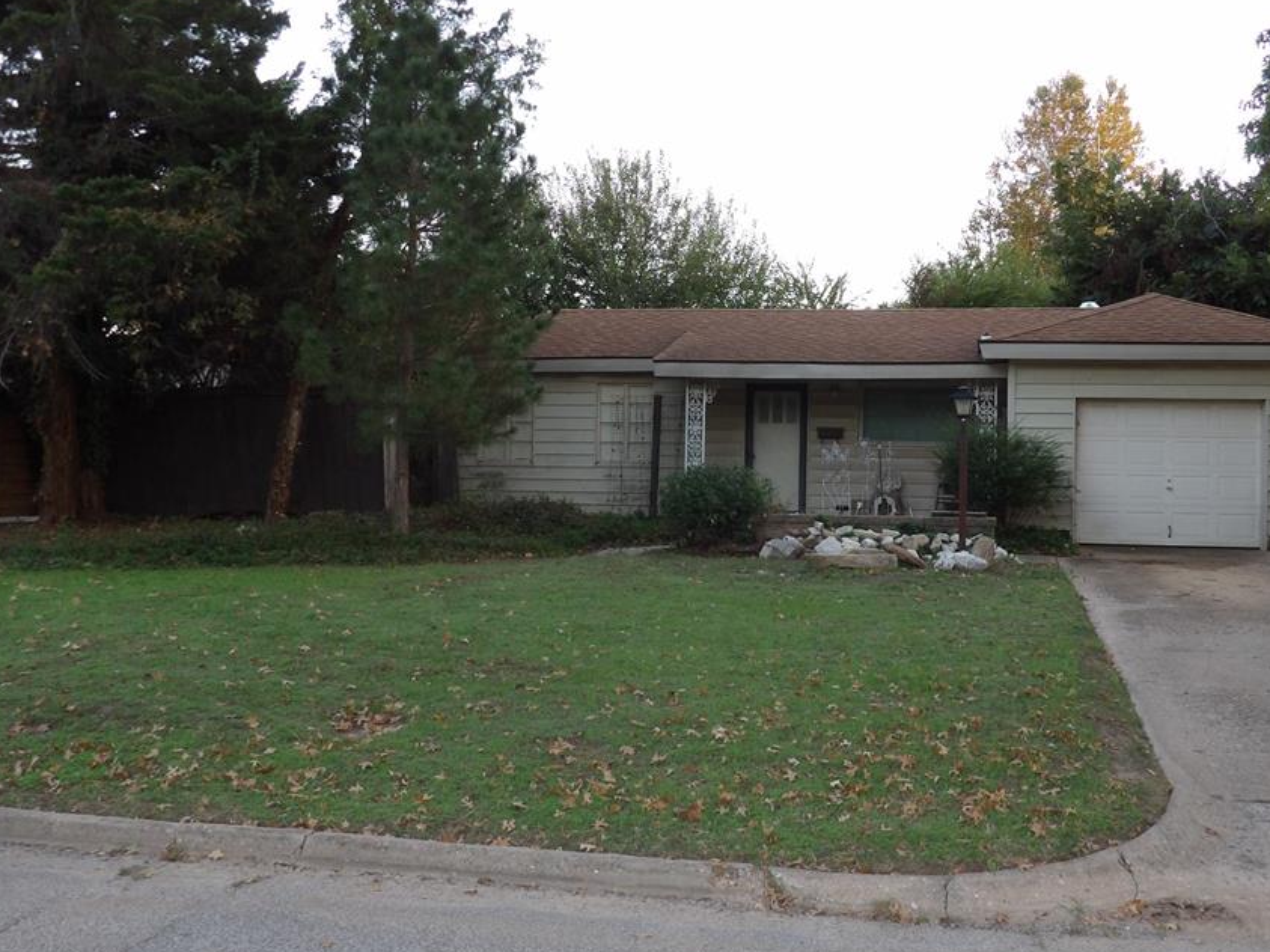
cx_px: 732
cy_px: 441
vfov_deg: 41.8
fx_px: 1247
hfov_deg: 53.7
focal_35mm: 34
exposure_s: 1/49
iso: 200
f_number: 3.4
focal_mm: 5
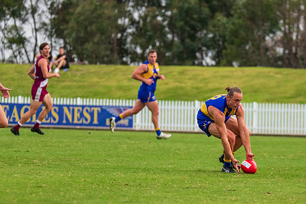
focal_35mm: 468
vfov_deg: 2.9
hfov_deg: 4.4
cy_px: 107
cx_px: 208
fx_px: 3979
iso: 1000
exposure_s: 1/1250
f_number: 6.3
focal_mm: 300
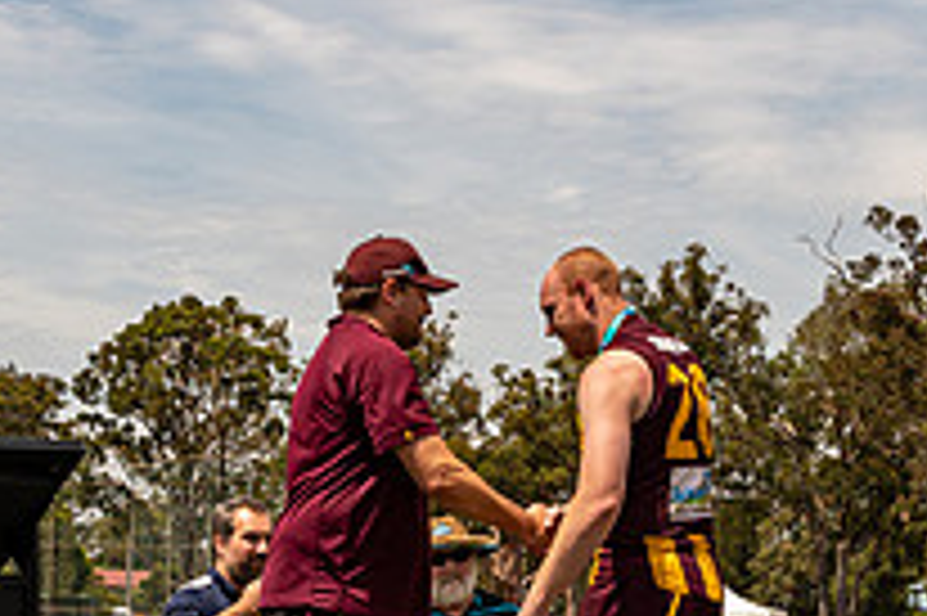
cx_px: 418
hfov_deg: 21.9
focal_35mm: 93
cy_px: 524
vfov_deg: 14.6
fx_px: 2393
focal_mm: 22
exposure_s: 1/640
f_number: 8
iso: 200
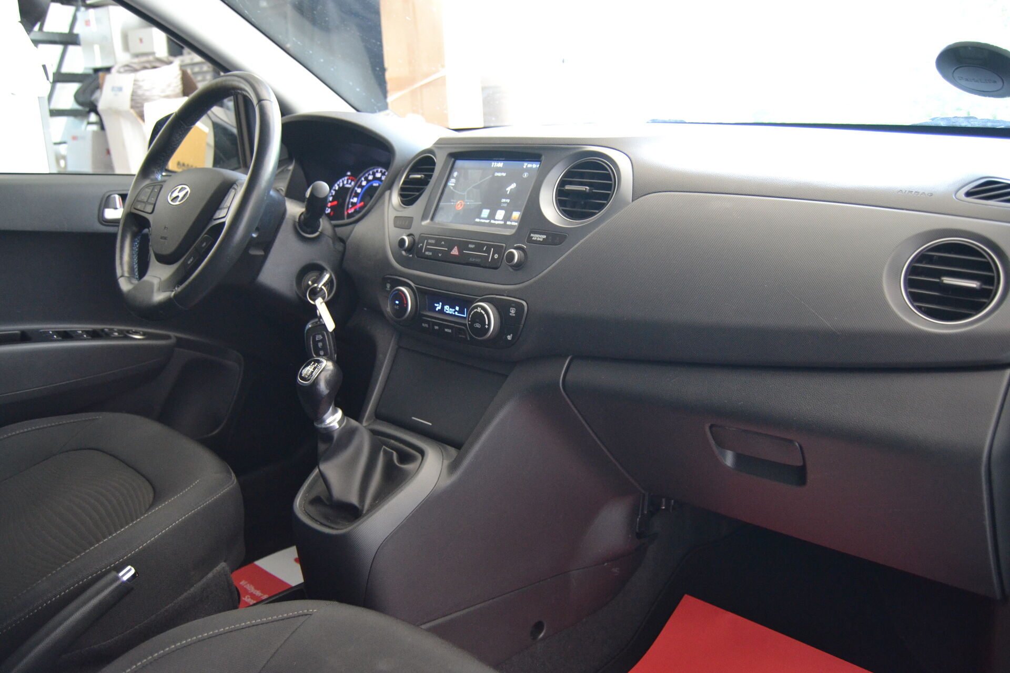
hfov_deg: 67.4
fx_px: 757
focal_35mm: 27
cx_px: 505
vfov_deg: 47.9
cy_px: 336
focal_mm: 18
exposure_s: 1/60
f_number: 3.5
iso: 1250
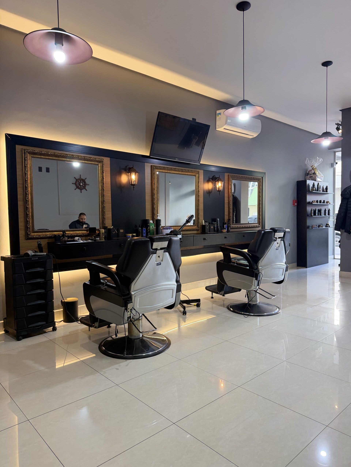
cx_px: 176
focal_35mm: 24
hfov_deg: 56.8
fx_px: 324
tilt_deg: -3.6
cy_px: 234
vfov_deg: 71.6
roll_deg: +0.7
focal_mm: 6.76
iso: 200
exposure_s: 1/120
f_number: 1.78
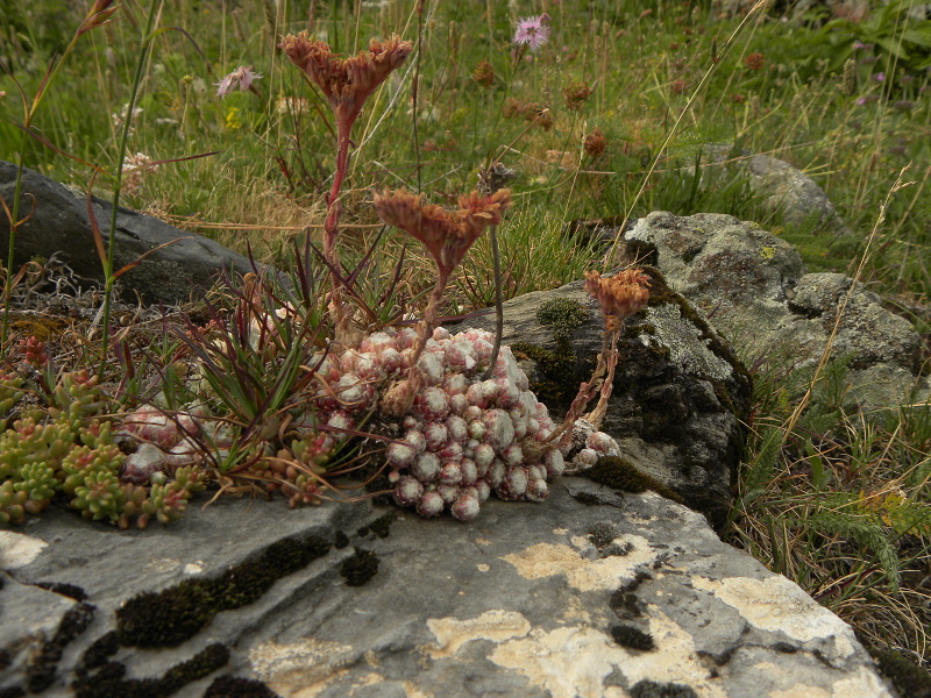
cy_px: 349
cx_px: 466
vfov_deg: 42.9
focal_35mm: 33
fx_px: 888
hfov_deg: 55.4
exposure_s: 1/320
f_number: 4
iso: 64
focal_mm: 5.9
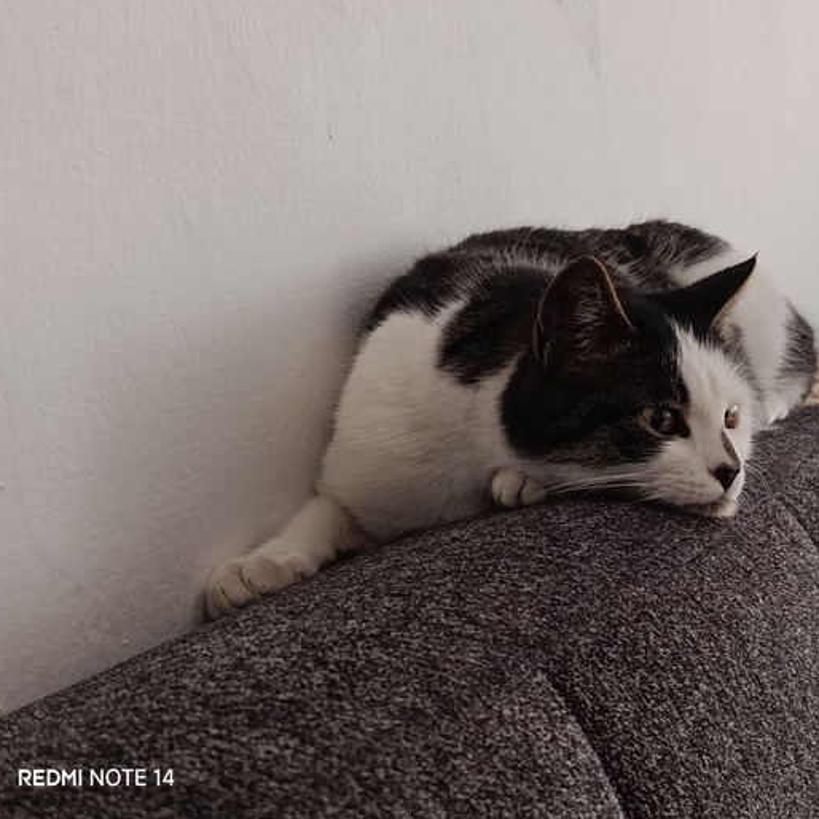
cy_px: 408
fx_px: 2034
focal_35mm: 76
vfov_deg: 22.8
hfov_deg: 22.7
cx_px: 532
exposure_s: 1/33.3
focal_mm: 5.24
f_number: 1.7
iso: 1076
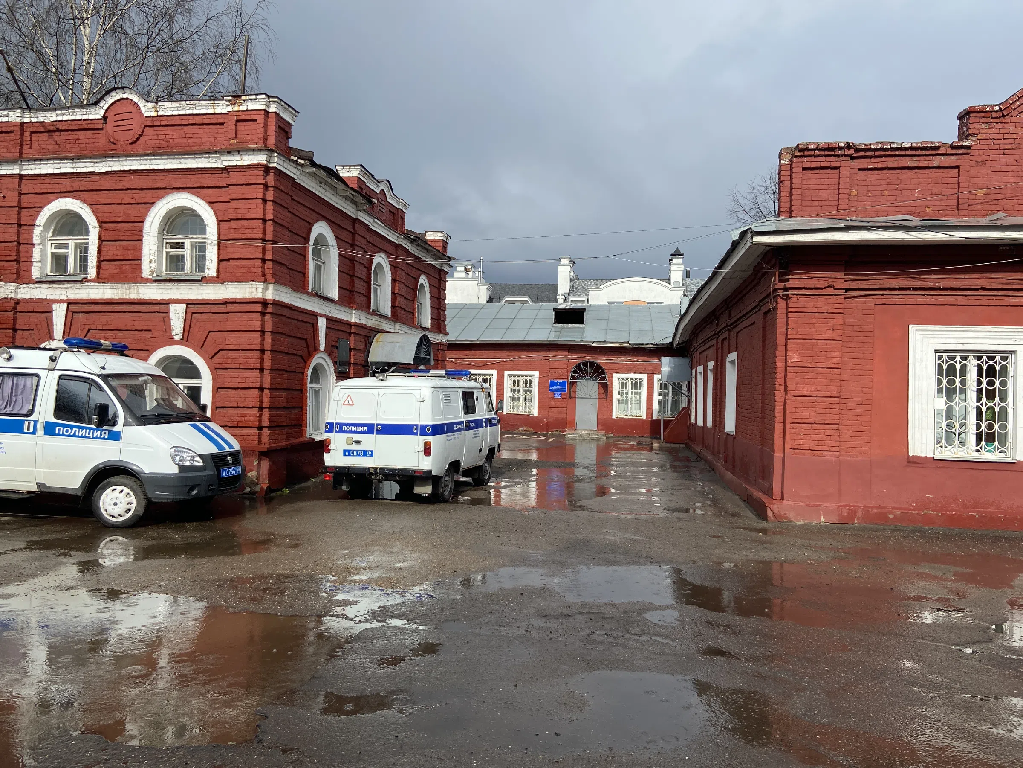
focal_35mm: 26
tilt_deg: +0.7
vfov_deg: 53.1
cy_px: 384
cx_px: 512
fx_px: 768
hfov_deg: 67.3
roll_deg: -1.5
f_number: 1.8
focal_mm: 4.25
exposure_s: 1/1961
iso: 32
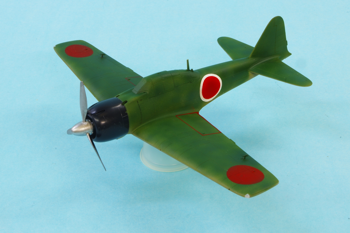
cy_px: 116
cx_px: 175
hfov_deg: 28.1
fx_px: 699
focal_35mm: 72
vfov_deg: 18.9
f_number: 29
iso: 100
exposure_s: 6
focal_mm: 48
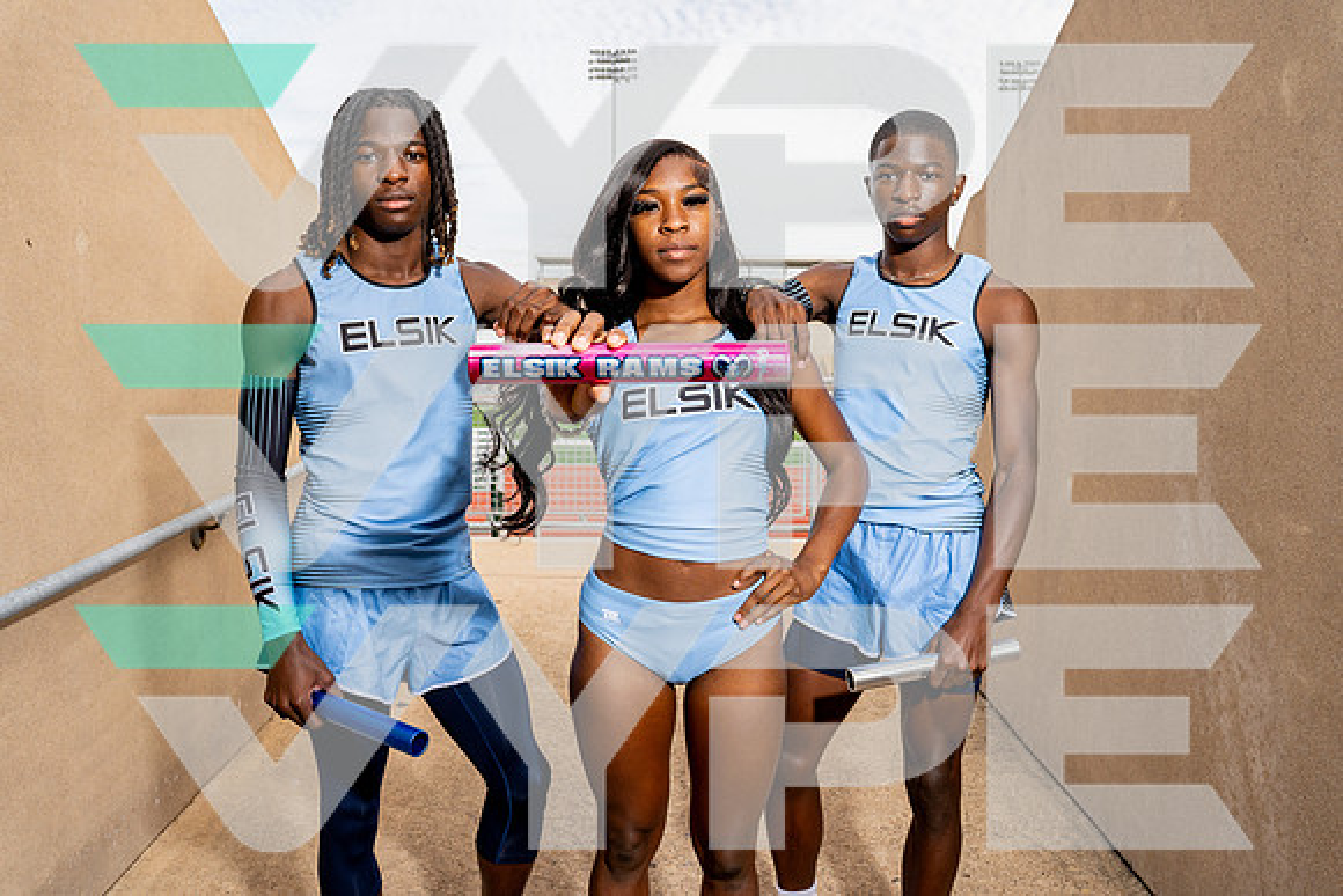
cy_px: 448
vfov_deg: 46.4
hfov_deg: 65.5
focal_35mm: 28
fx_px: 1045
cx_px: 672
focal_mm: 28
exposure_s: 1/250
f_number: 6.3
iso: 160
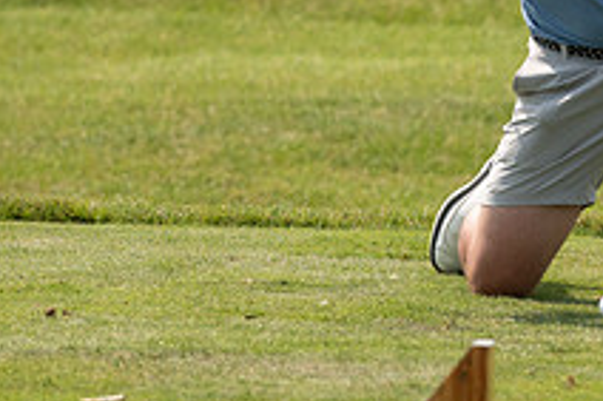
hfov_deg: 4.0
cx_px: 410
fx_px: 8720
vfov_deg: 2.6
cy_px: -7
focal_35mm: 521
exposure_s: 1/4000
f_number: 5
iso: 250
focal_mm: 190
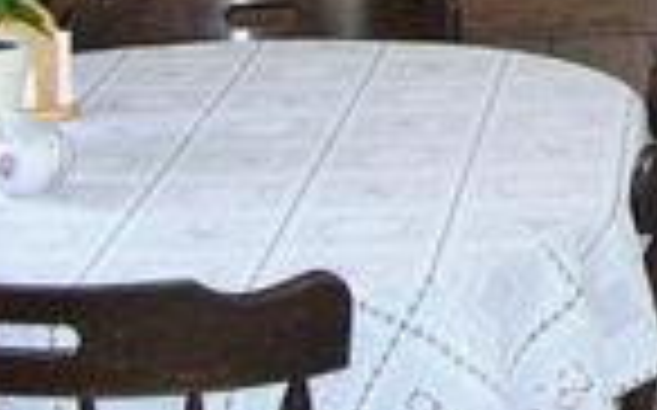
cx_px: 866
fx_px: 3042
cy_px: -122
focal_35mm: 170
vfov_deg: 7.6
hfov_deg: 12.0
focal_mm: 8.9
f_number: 2.8
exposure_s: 1/60.1
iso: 200
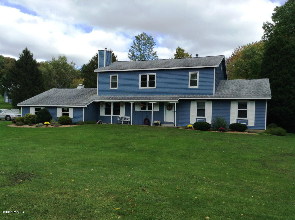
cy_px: 110
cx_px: 148
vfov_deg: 42.8
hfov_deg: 55.4
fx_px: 281
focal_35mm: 33
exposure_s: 1/623
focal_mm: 3.3
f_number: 2.4
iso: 32
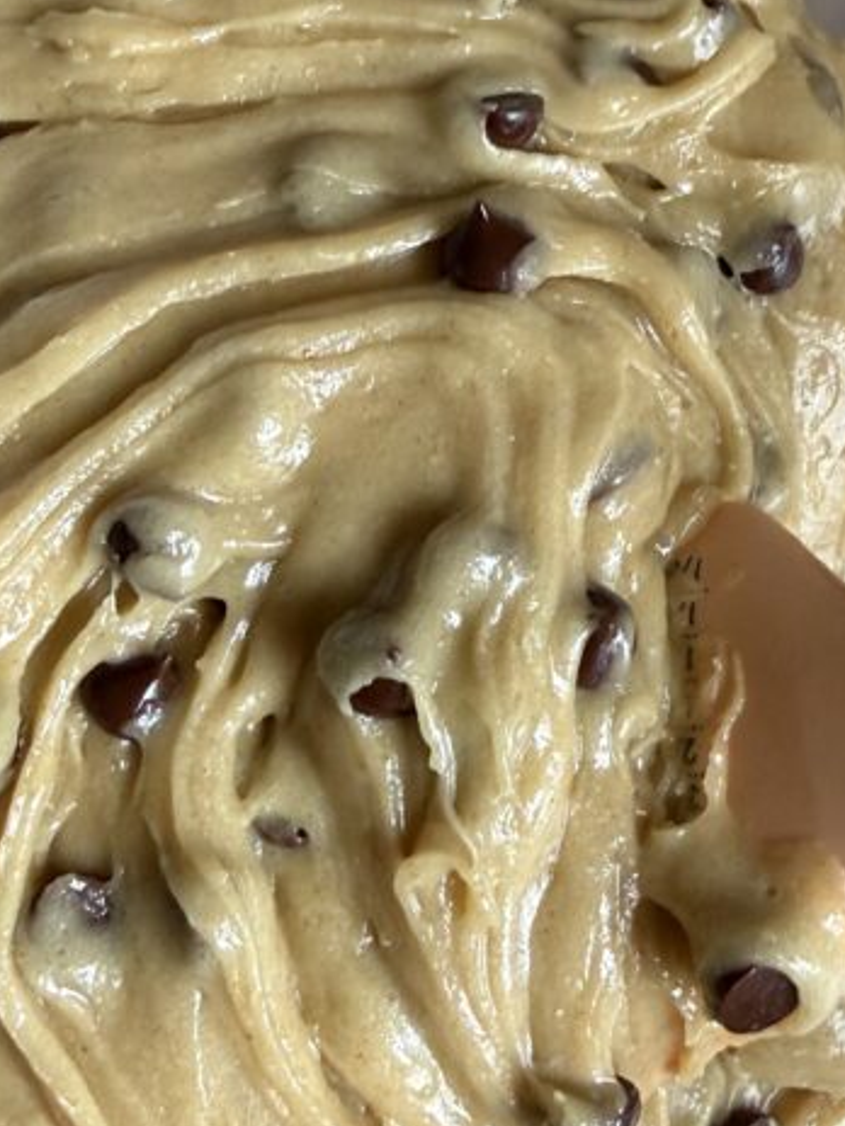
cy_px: 602
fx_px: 1725
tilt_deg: -82.9
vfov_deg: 36.2
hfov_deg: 27.5
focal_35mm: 53
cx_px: 456
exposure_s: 1/120
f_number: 2.2
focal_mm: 2.22
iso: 320
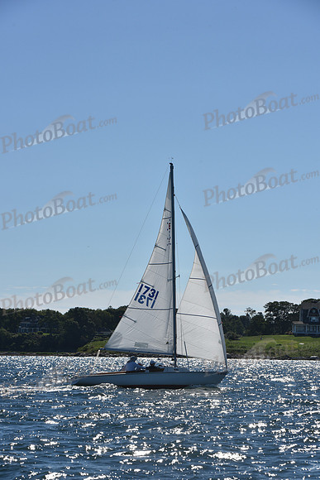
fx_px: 1626
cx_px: 160
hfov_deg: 11.2
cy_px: 240
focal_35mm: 122
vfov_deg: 16.8
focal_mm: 122
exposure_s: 1/1250
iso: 250
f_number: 11
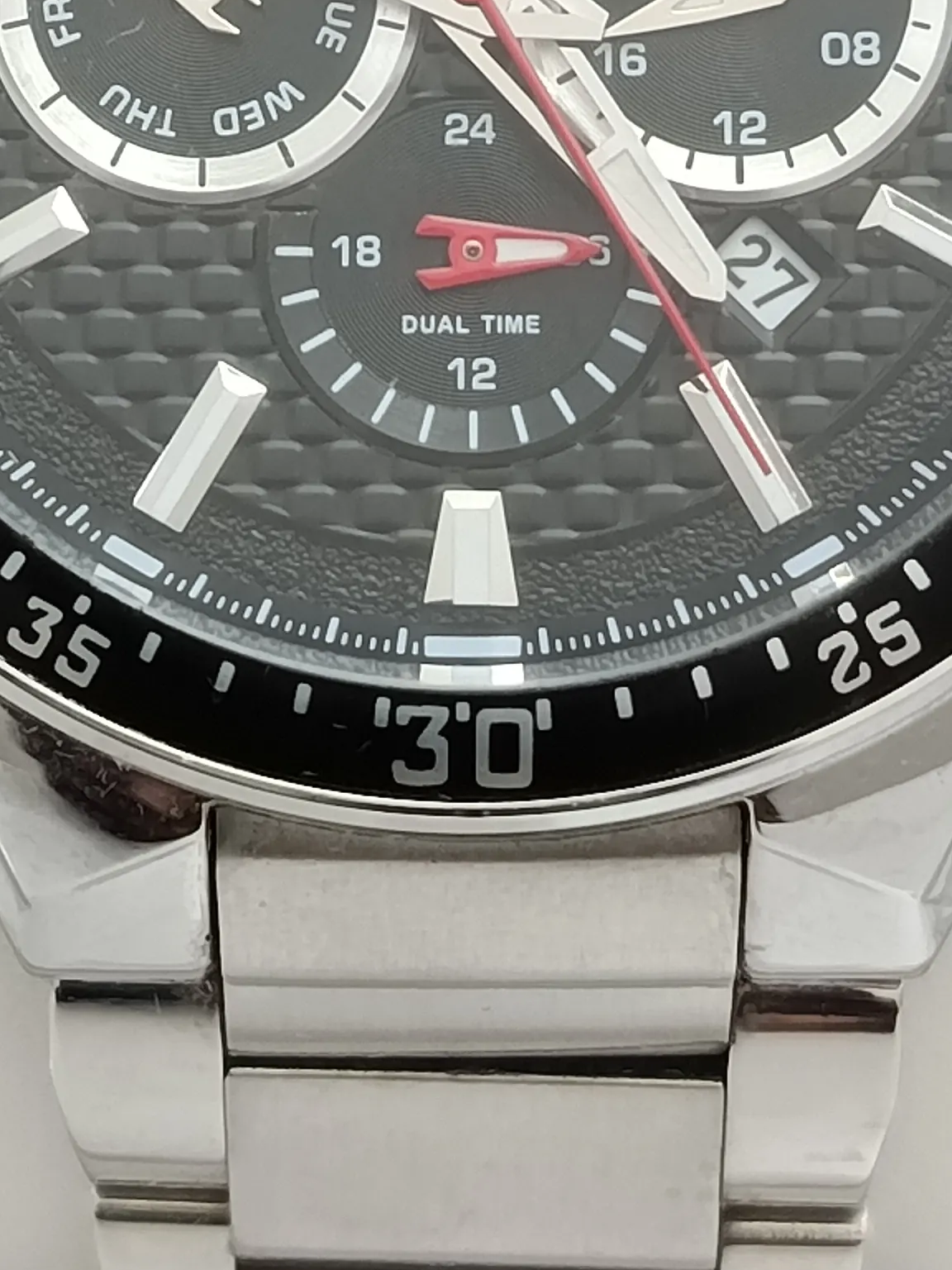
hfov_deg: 11.8
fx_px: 4584
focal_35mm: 125
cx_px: 354
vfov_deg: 15.6
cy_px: 158
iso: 367
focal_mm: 5.24
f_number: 1.7
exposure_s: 1/100
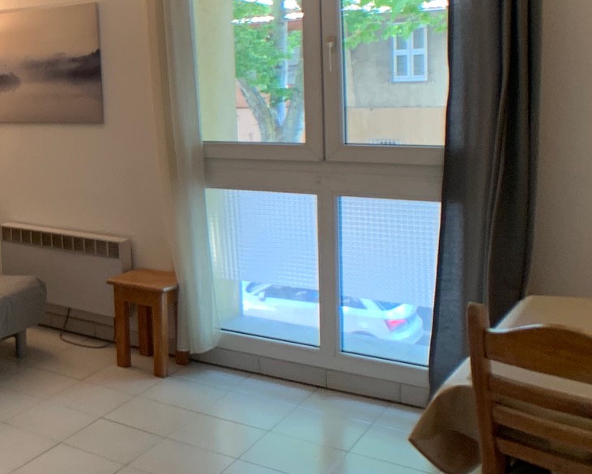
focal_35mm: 70
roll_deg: +3.5
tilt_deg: -4.1
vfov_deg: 21.7
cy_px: 140
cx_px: -103
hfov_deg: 24.7
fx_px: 1227
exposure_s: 1/50
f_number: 1.8
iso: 100
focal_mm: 4.25
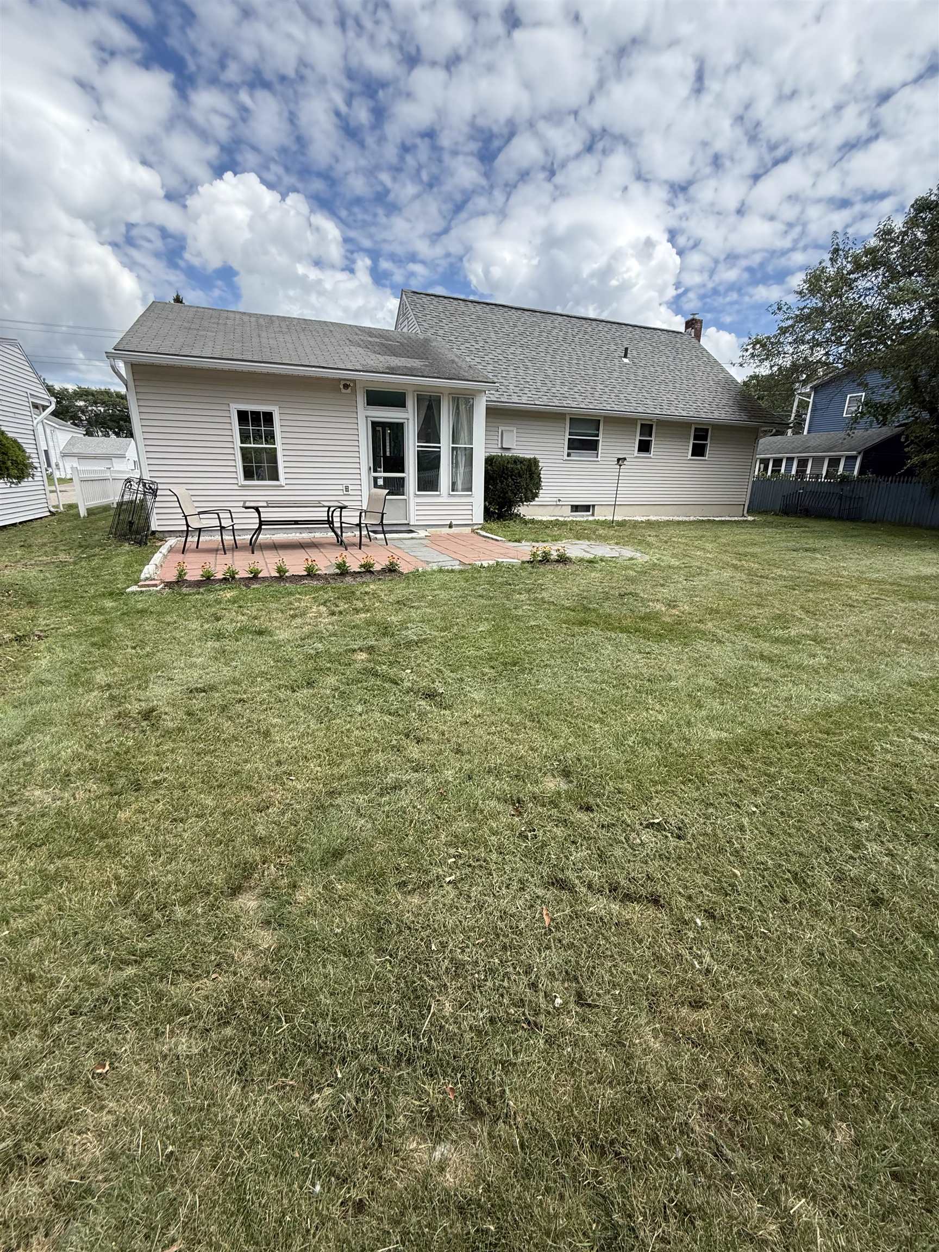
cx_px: 470
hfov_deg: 85.7
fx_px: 506
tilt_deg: -17.9
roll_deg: -2.7
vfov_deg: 102.1
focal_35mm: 14
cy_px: 626
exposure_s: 1/1399
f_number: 2.2
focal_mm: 2.22
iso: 64
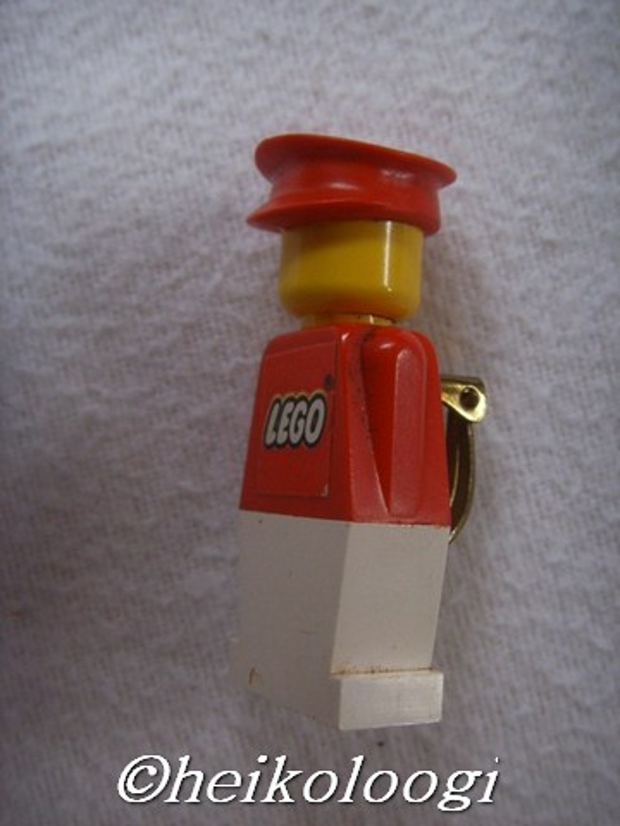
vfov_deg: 47.9
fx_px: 931
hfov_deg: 36.8
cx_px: 310
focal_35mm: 39
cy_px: 413
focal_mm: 6.6
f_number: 3.5
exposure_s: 1/45
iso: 120
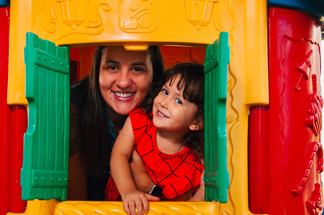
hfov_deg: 27.4
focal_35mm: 74
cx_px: 162
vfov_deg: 18.4
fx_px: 665
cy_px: 127
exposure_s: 1/640
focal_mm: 35
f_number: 3.5
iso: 320
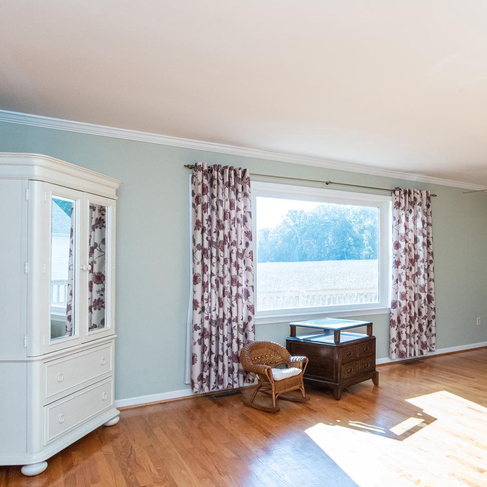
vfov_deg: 59.1
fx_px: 430
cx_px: 398
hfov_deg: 54.5
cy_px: 252
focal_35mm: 27
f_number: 16
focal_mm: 15
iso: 2000
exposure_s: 1/200
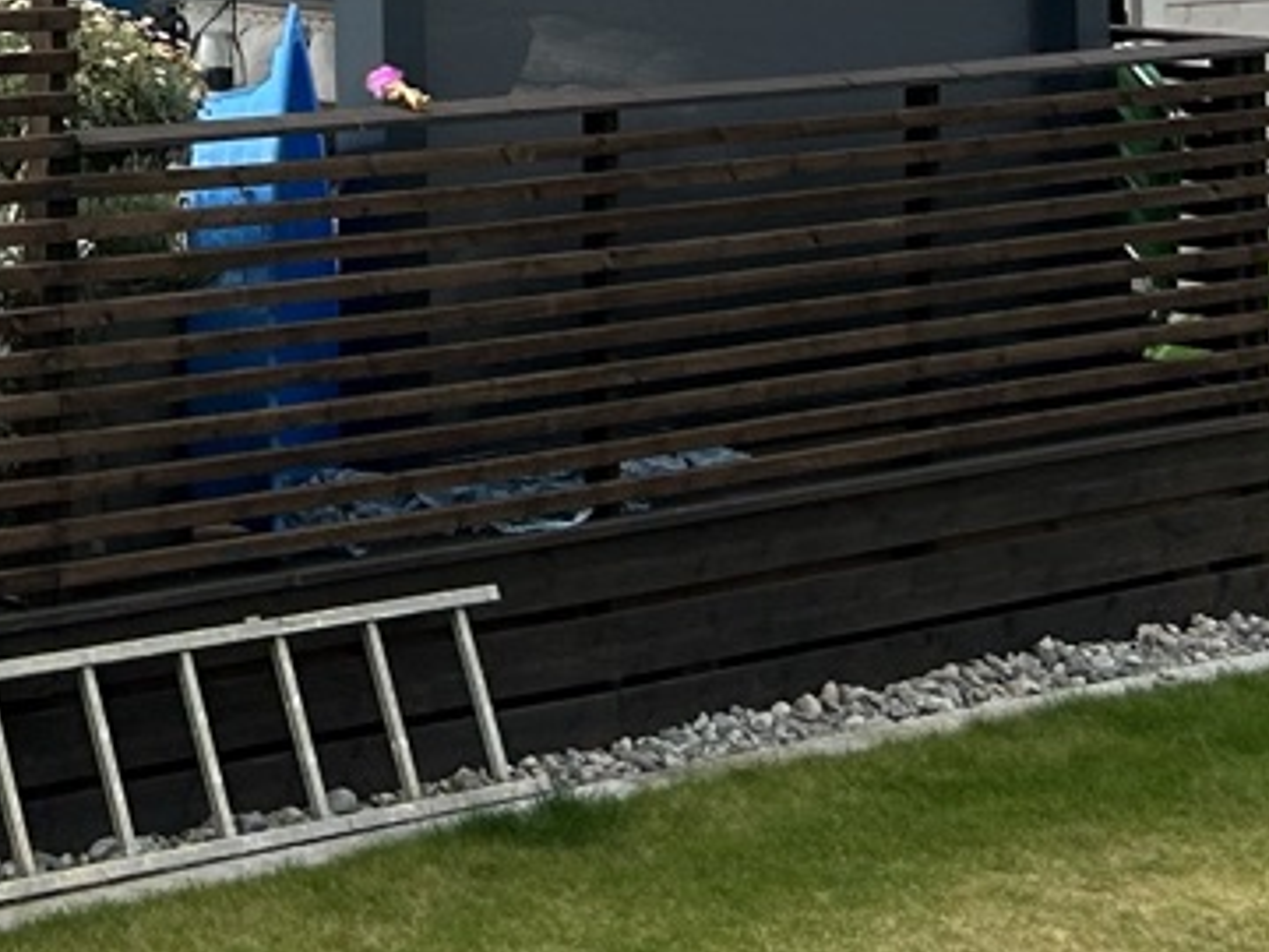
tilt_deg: +5.1
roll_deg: -0.3
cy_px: -829
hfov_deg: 13.9
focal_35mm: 130
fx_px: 4766
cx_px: -832
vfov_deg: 10.6
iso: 50
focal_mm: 5.7
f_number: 1.5
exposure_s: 1/6211
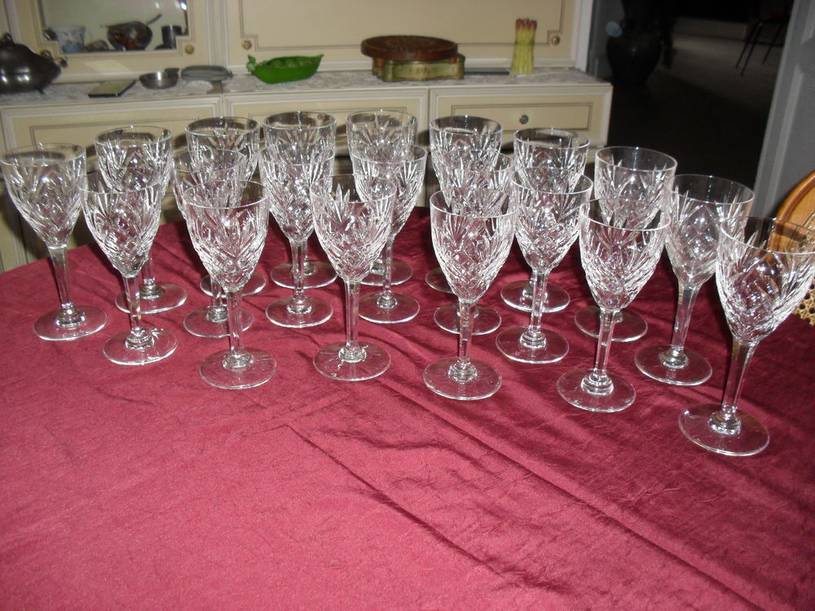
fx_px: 824
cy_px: 306
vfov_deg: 40.7
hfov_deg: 52.6
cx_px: 408
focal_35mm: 35
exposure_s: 1/45
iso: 200
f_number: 3.2
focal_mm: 6.3
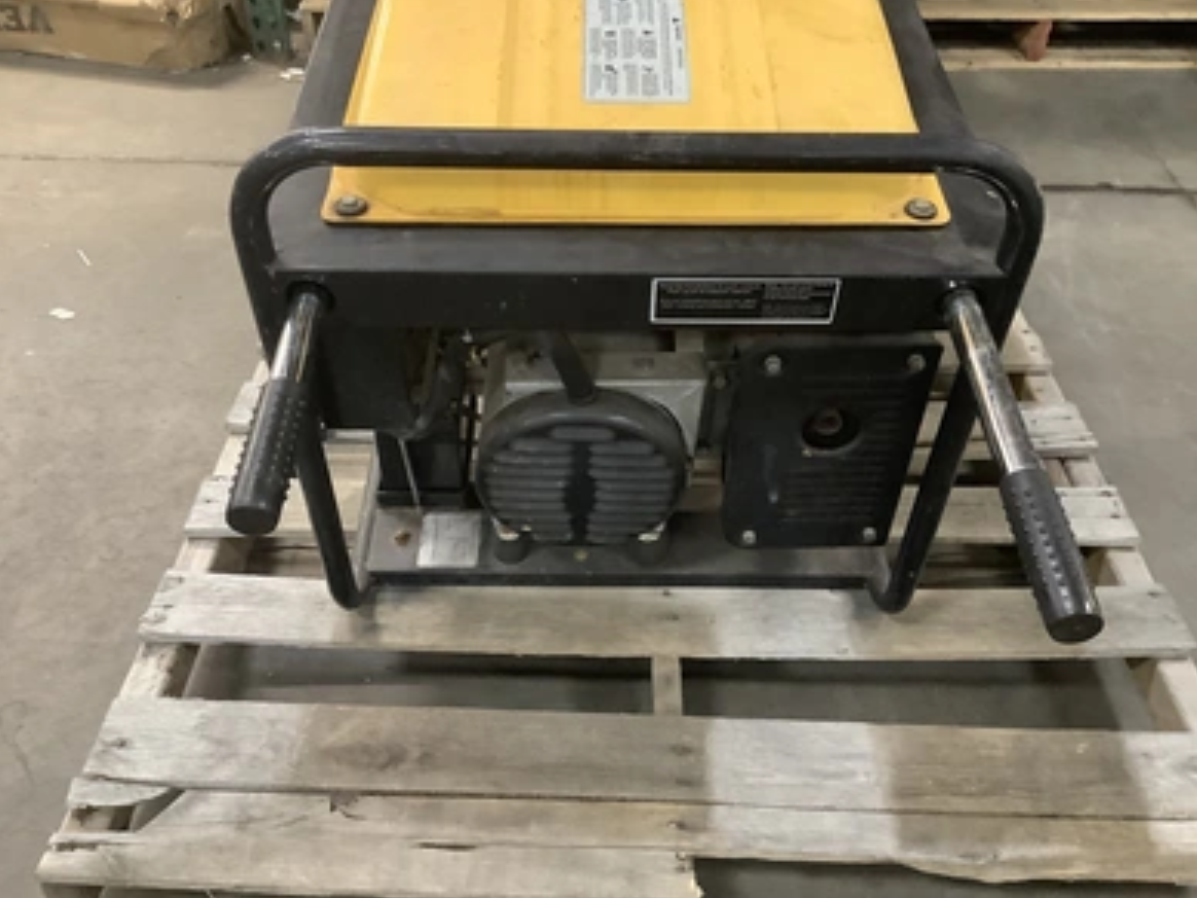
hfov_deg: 56.8
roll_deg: -2.5
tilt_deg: -41.5
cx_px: 605
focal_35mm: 32
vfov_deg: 44.2
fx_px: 1107
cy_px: 438
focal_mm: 3.3
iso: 400
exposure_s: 1/40
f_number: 2.4
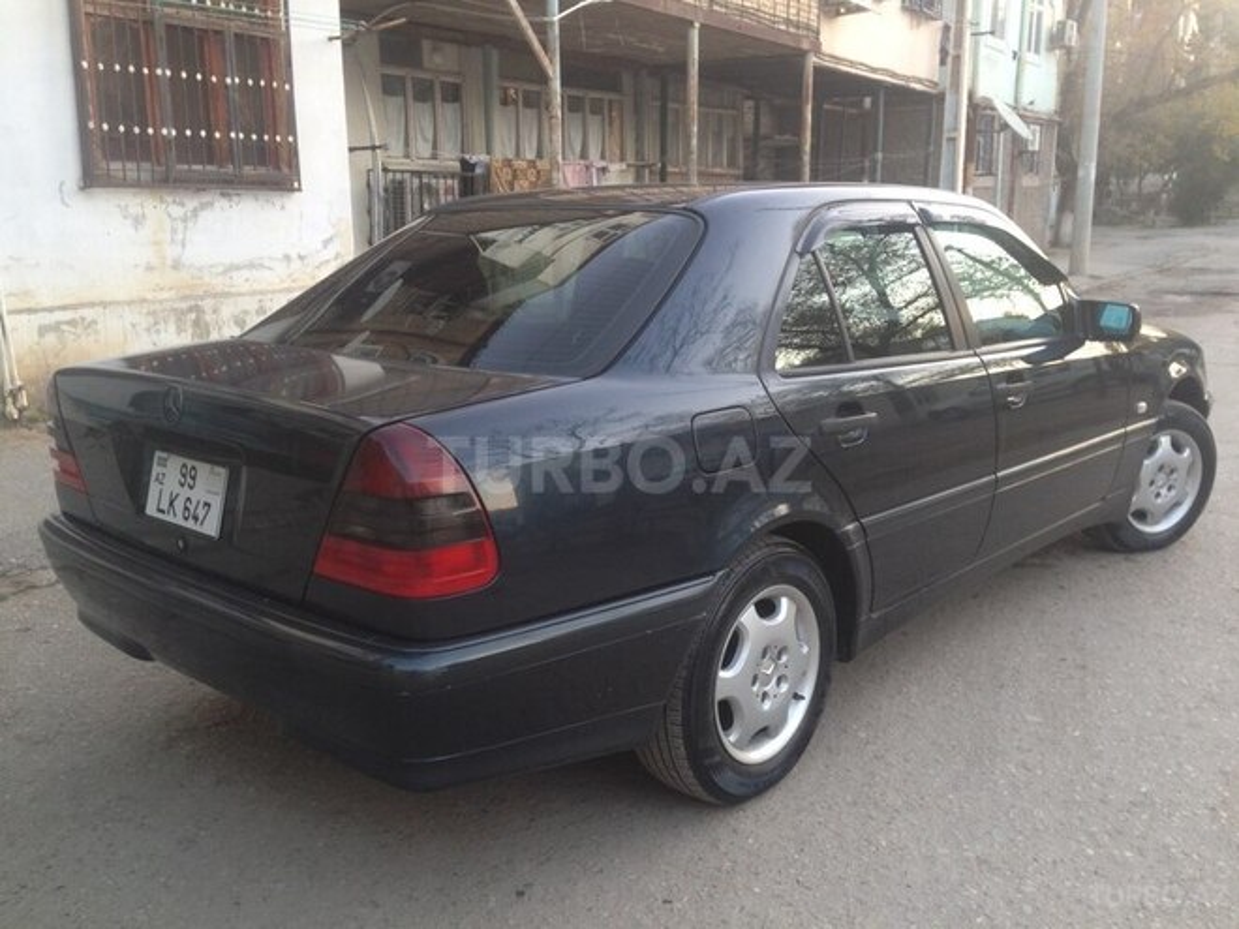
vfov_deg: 42.9
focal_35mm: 33
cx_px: 620
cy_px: 464
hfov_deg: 55.4
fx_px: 1181
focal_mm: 4.12
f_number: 2.4
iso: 50
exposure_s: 1/24
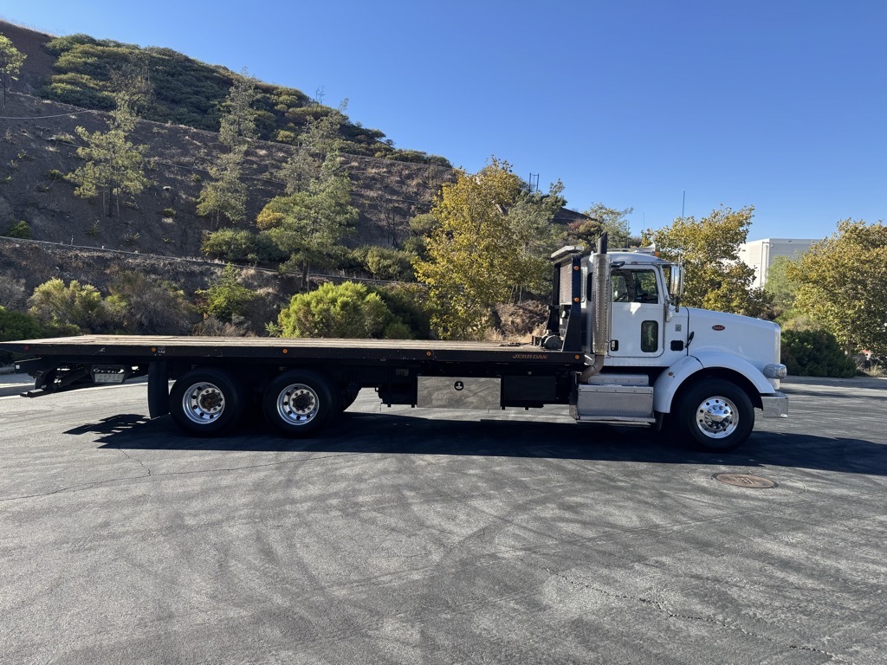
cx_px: 444
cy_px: 332
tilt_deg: -2.4
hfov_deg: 71.6
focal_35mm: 24
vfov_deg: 56.8
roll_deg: -1.3
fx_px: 615
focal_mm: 6.76
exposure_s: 1/1923
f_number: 1.78
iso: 80
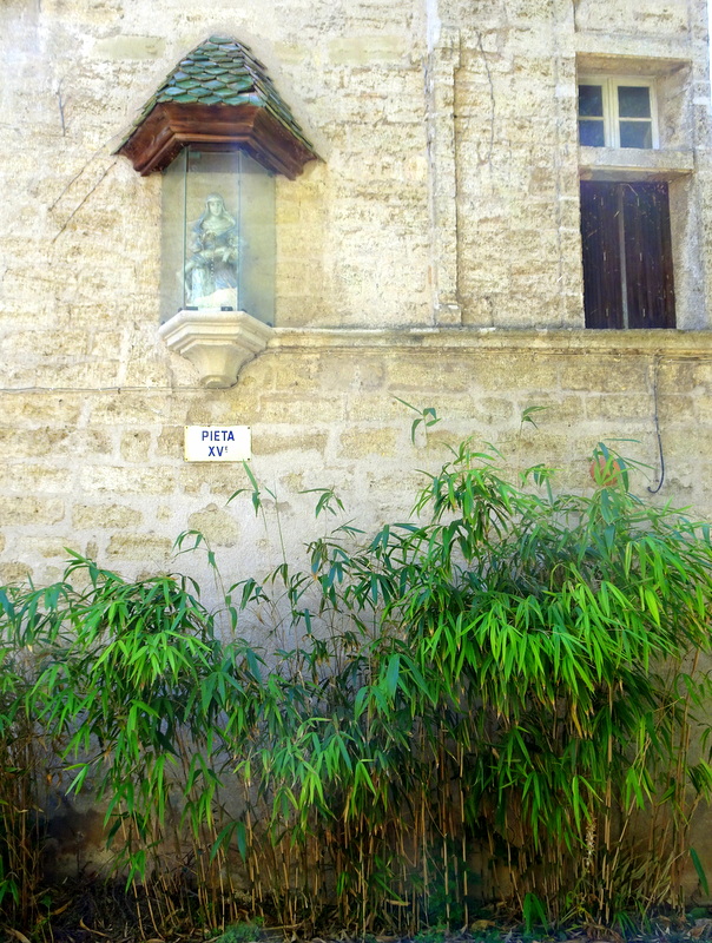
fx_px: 847
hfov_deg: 45.6
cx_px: 356
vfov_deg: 58.2
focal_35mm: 31
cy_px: 472
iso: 80
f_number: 4
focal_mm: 5.26
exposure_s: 1/100
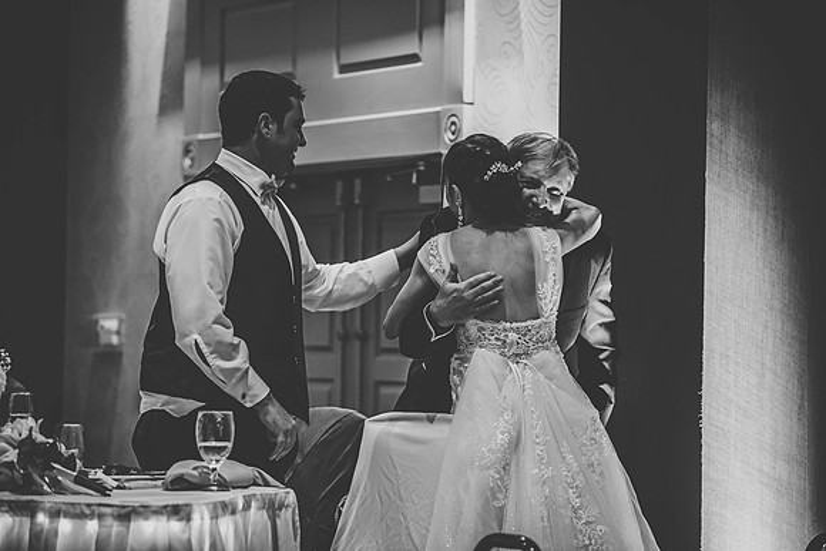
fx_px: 3098
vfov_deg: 10.2
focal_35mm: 135
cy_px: 276
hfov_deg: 15.2
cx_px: 413
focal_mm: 135
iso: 800
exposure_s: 1/60
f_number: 2.8
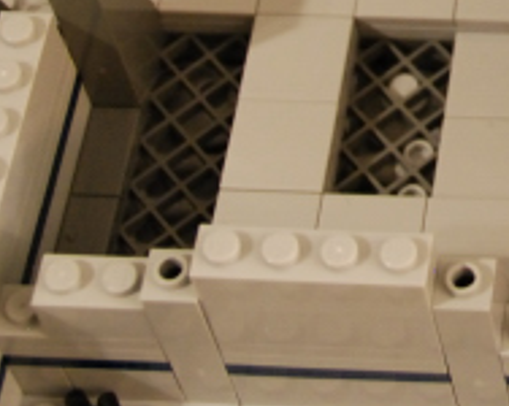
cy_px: -214
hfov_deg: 11.4
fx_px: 2438
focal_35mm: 162
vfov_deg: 9.3
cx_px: 753
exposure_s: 1/4
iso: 800
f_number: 5.6
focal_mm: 27
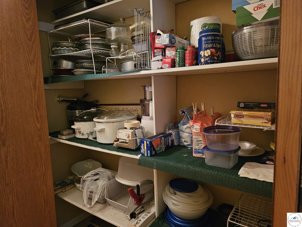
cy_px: 114
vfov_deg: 56.8
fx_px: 209
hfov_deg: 71.6
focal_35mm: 24
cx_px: 151
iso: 1000
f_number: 1.8
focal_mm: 5
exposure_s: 1/24
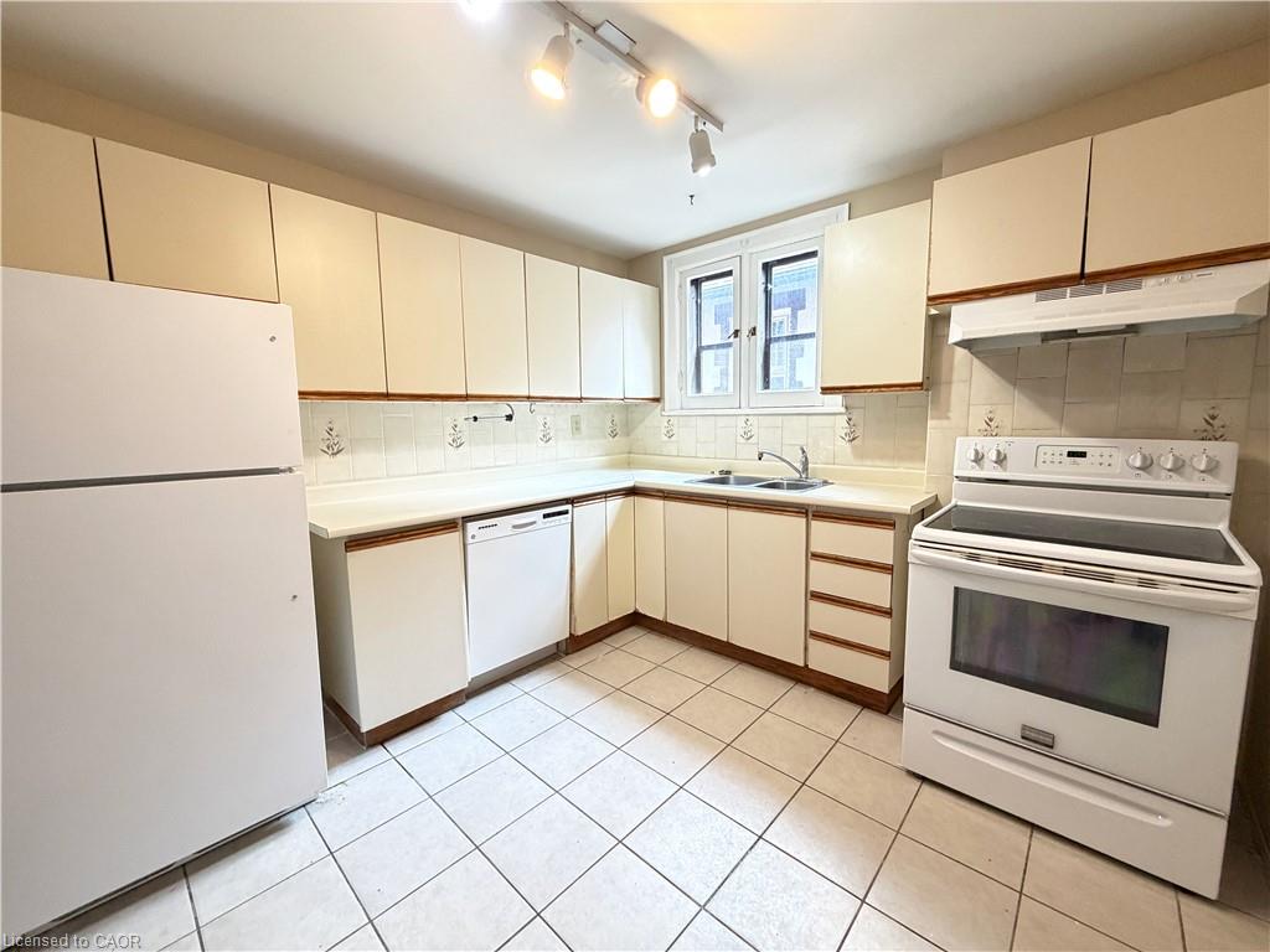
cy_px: 476
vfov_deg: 85.7
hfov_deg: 102.1
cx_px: 635
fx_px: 514
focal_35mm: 14
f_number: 2.2
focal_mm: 2.22
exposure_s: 1/60
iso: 320
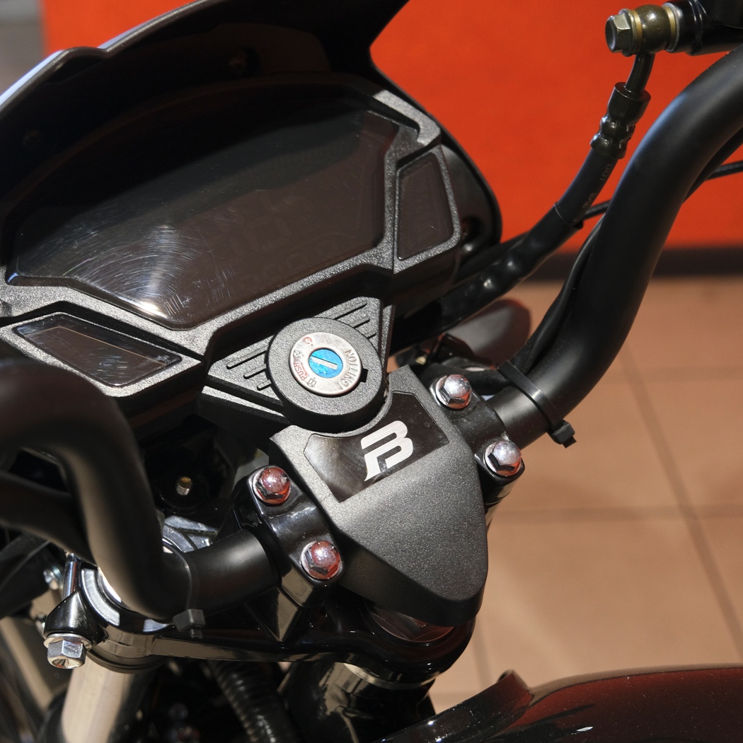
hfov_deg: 29.9
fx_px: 1384
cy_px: 368
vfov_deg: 30.0
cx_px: 264
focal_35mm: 57
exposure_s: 1/100
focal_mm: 29.2
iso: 1250
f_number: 4
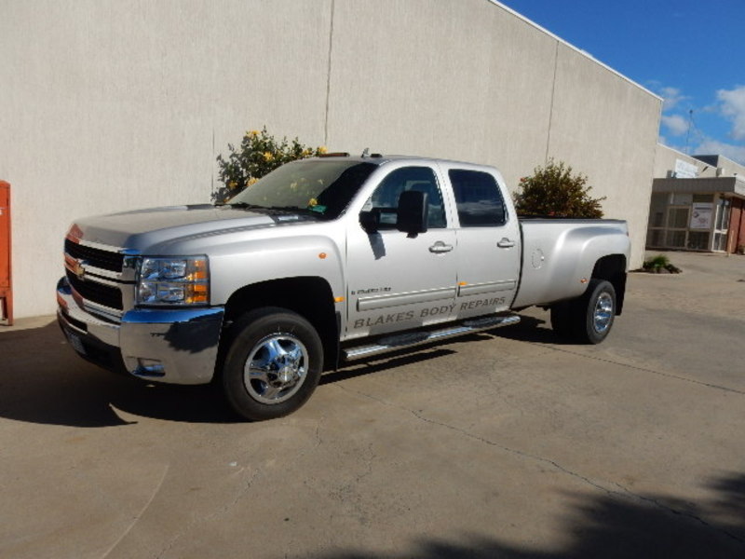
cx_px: 372
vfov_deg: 54.9
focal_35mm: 25
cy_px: 280
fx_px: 538
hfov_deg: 69.4
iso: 125
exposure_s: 1/1600
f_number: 4.5
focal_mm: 4.5
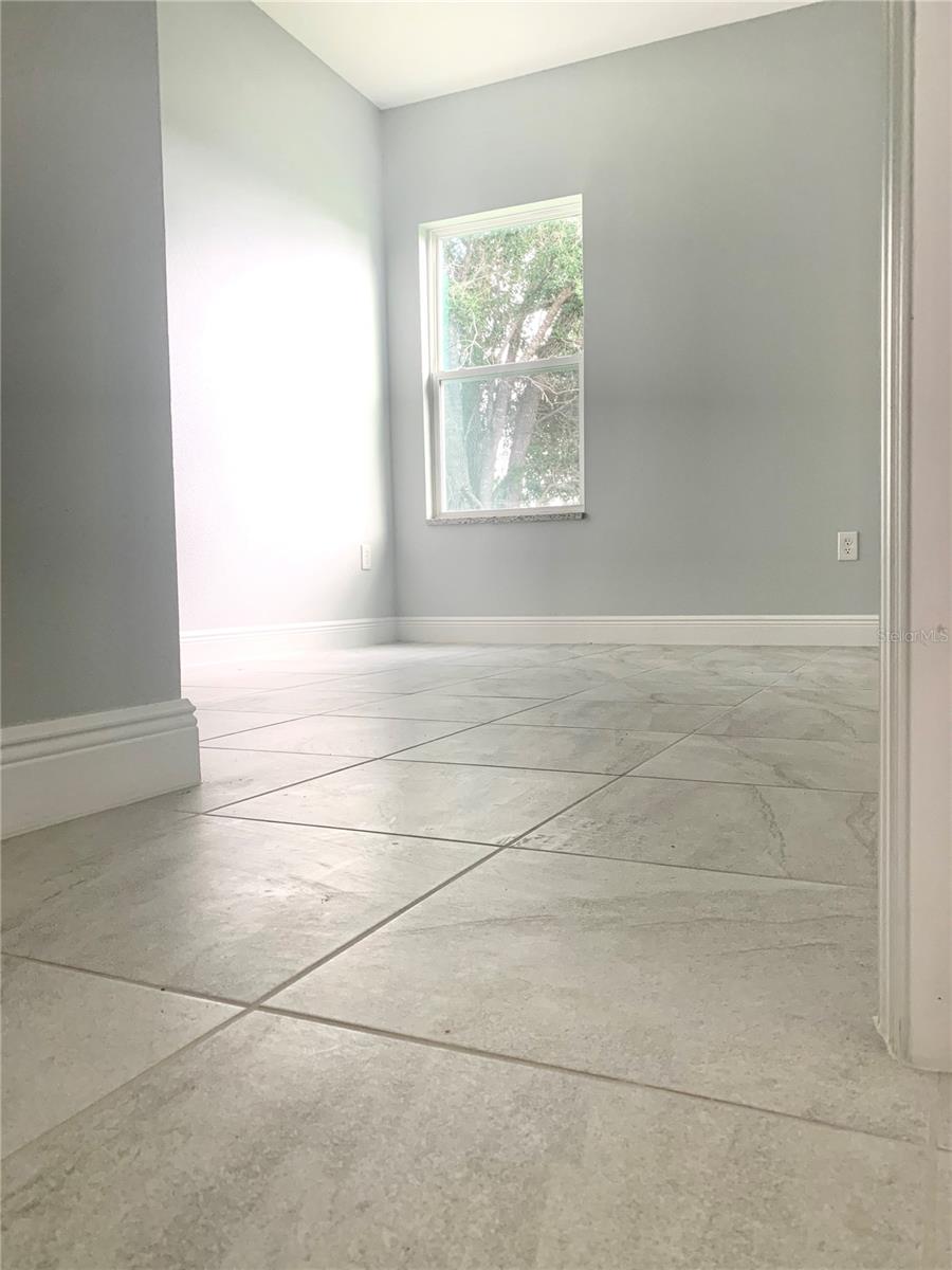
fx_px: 953
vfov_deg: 67.3
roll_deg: +1.0
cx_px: 476
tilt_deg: -1.3
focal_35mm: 26
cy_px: 635
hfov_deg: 53.1
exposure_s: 1/90
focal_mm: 4.25
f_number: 1.8
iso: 100
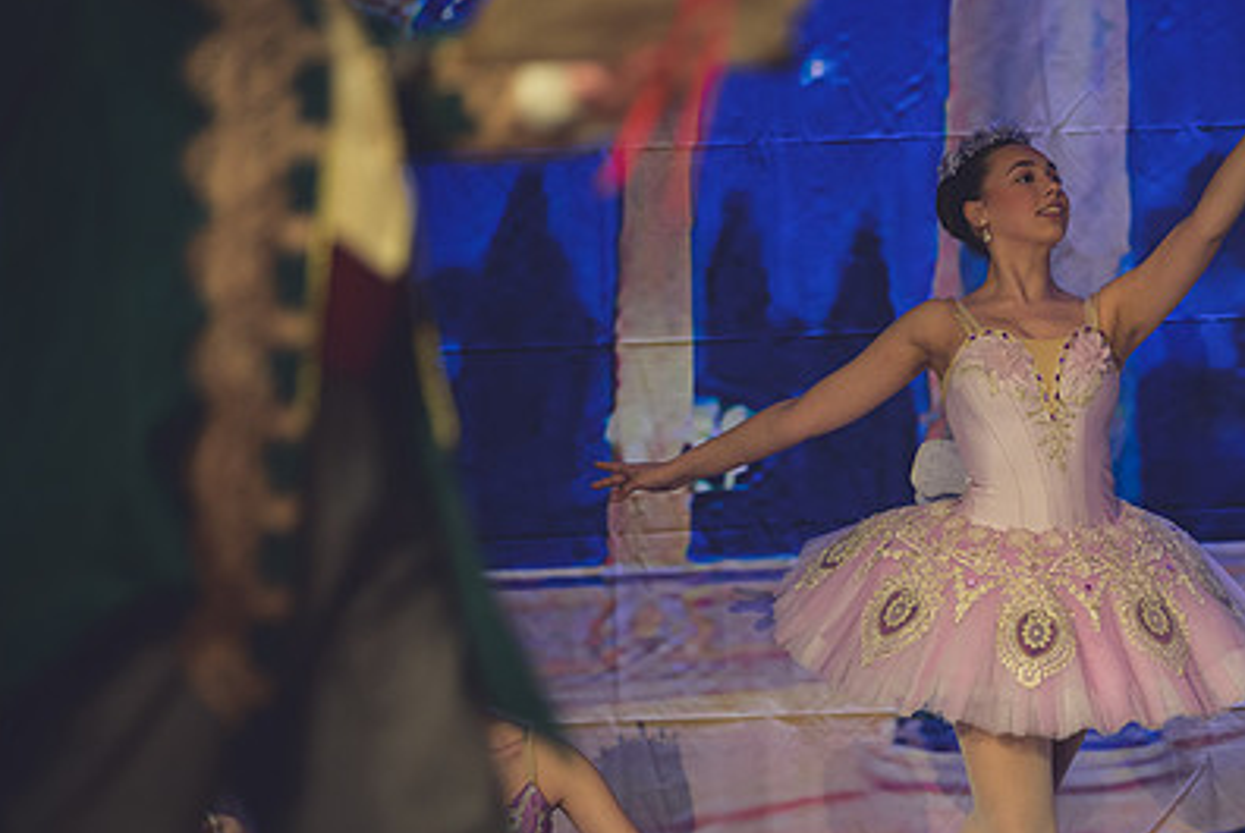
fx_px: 8863
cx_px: 905
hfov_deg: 8.0
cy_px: 523
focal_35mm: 256
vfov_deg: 5.4
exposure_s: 1/320
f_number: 2.8
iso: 1600
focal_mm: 175
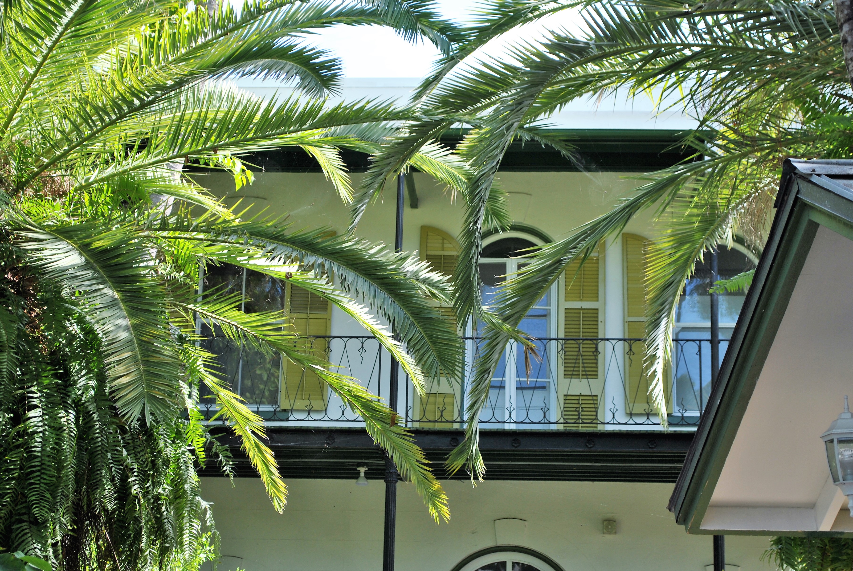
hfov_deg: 26.3
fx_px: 1827
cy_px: 267
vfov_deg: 17.8
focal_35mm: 77
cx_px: 449
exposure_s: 1/125
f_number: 5.6
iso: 100
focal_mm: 48
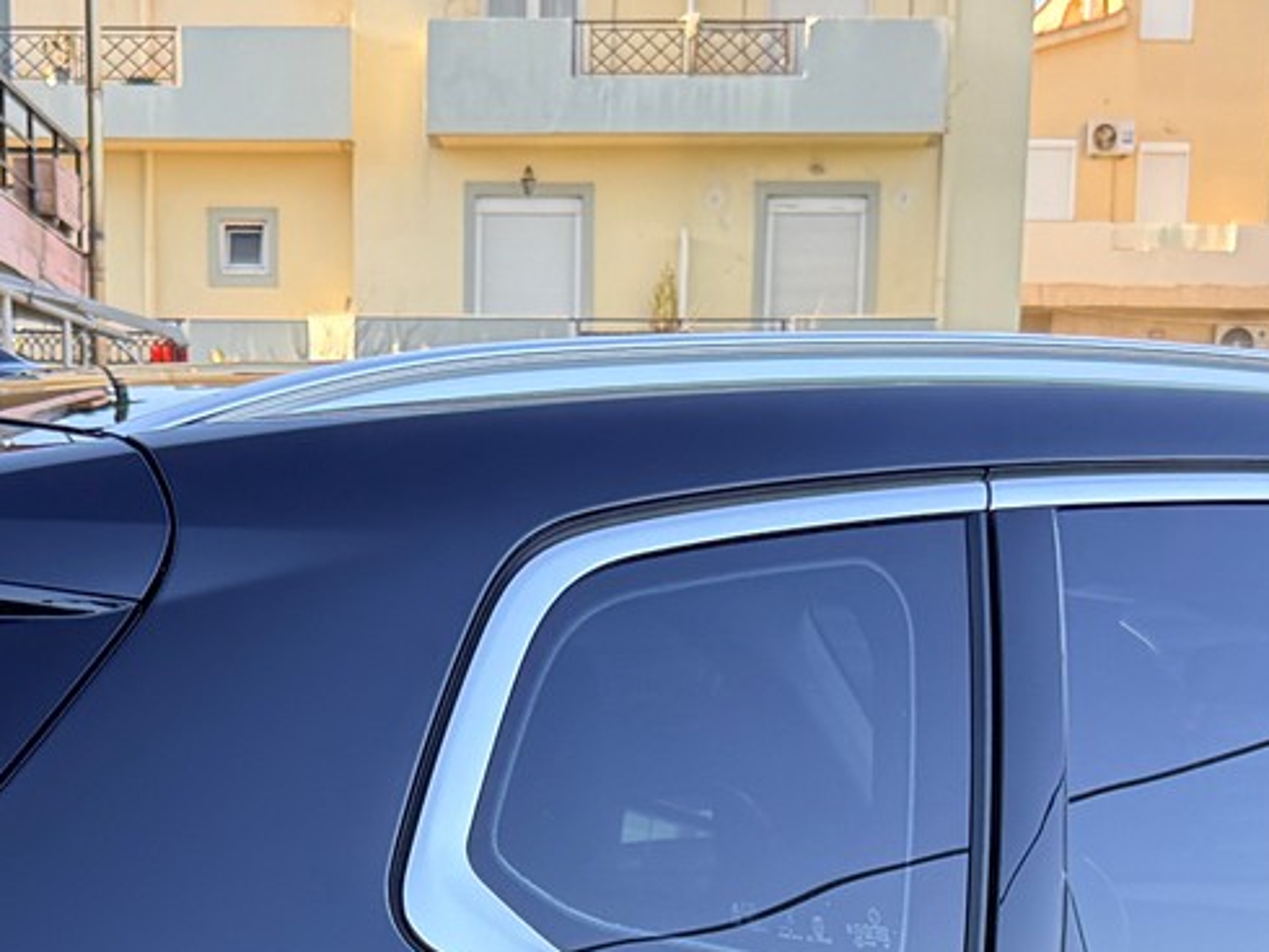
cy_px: 1503
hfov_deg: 20.8
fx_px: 3448
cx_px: 471
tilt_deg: -13.1
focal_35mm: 94
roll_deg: -0.5
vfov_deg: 14.5
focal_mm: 6.76
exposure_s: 1/387
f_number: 1.78
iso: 100
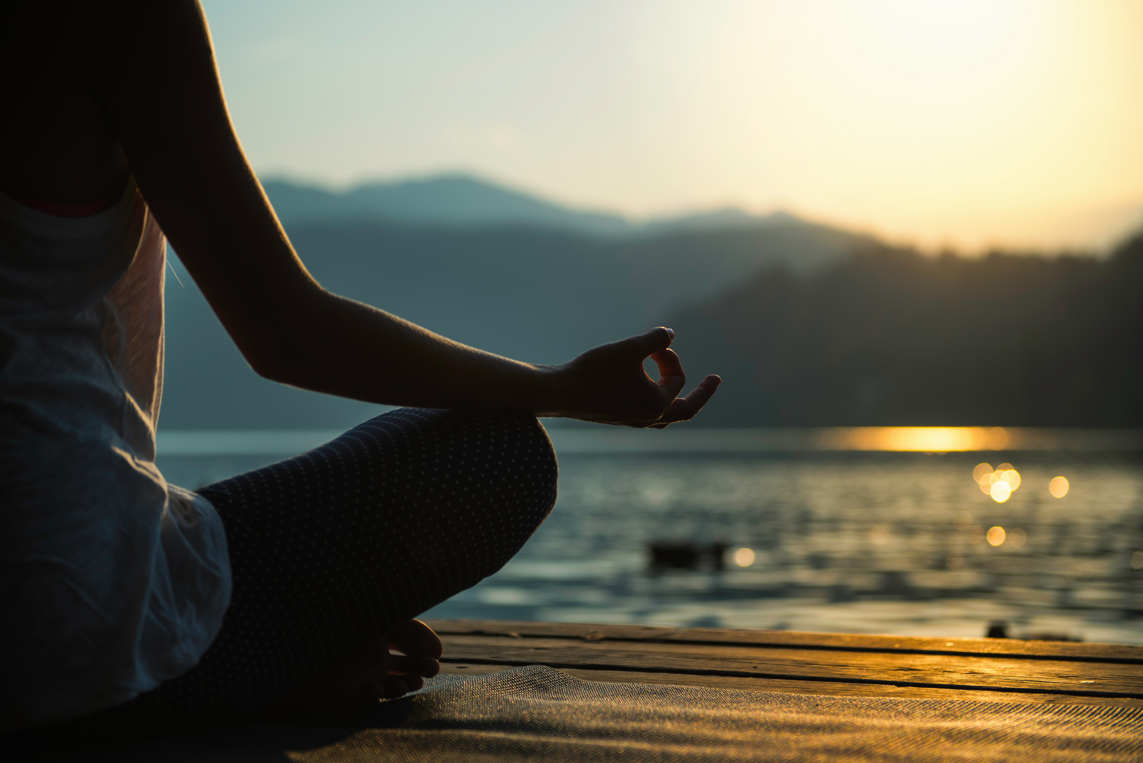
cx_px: 572
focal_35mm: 70
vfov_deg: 19.5
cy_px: 382
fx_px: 2223
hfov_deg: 28.8
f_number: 3.2
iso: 100
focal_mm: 70
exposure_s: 1/1250
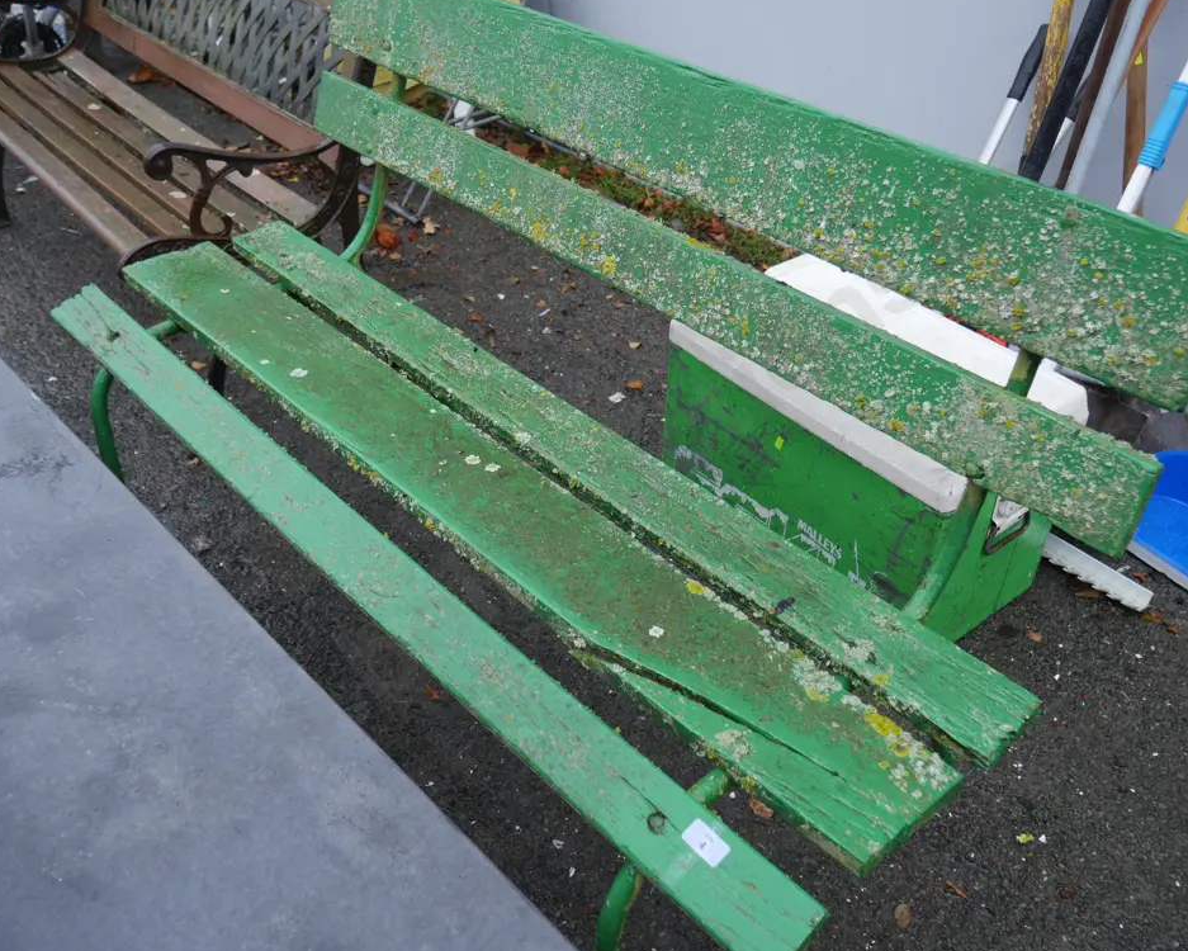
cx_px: 642
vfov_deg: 45.8
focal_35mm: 32
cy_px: 472
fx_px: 1125
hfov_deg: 55.6
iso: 200
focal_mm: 15
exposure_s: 1/60
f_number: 3.6
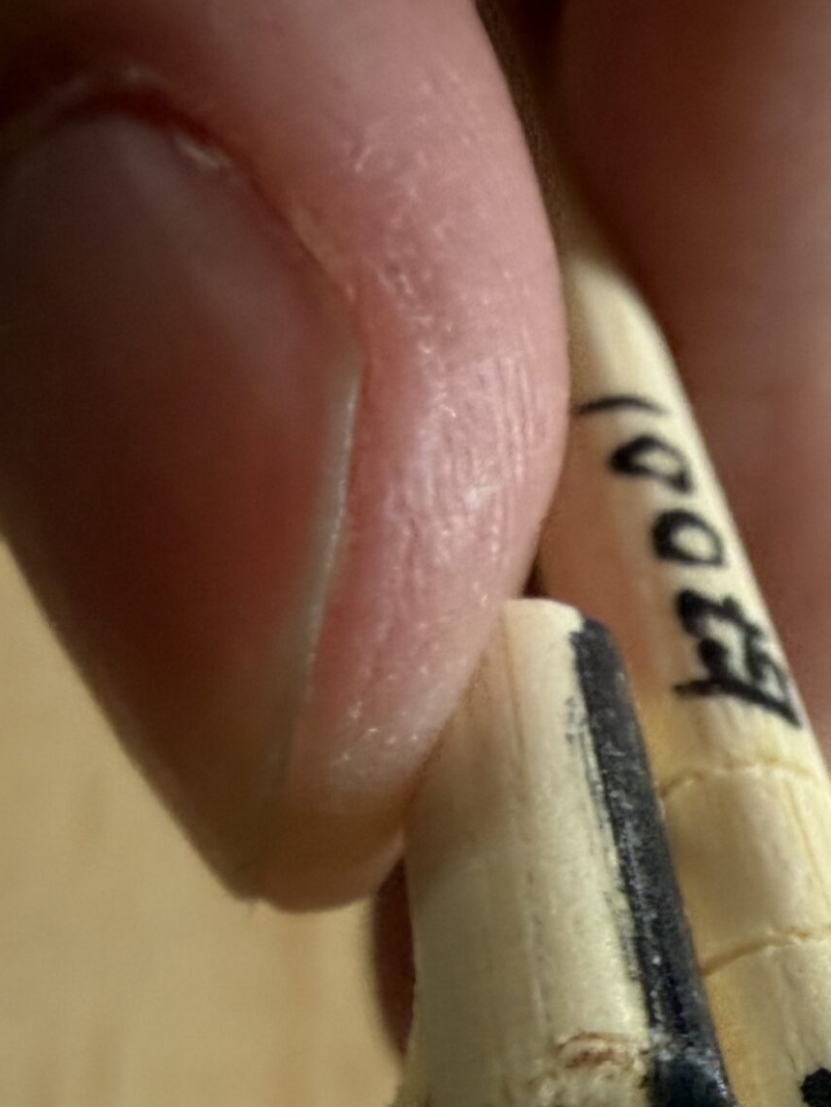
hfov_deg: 24.5
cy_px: 1172
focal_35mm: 58
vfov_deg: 30.3
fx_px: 1856
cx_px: 751
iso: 160
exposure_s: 1/121
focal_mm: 2.22
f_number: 2.2
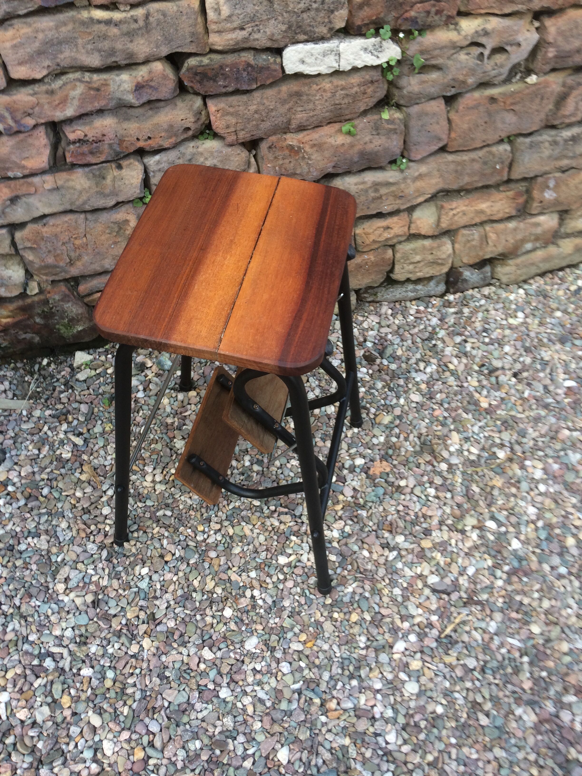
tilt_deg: -52.0
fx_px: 650
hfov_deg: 48.2
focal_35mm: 29
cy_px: 388
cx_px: 291
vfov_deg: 61.7
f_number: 2.2
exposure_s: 1/100
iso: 40
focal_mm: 4.15
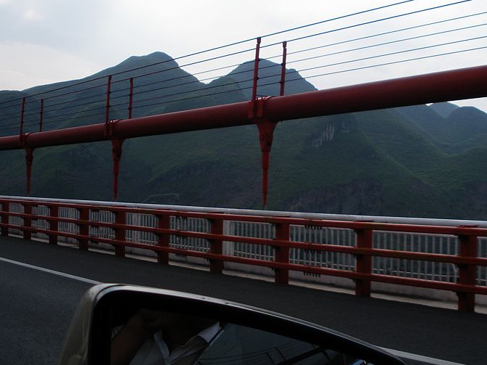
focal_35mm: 55
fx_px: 774
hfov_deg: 34.6
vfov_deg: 26.5
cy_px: 150
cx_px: 324
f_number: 3.5
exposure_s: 1/1068
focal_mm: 6.3
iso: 64
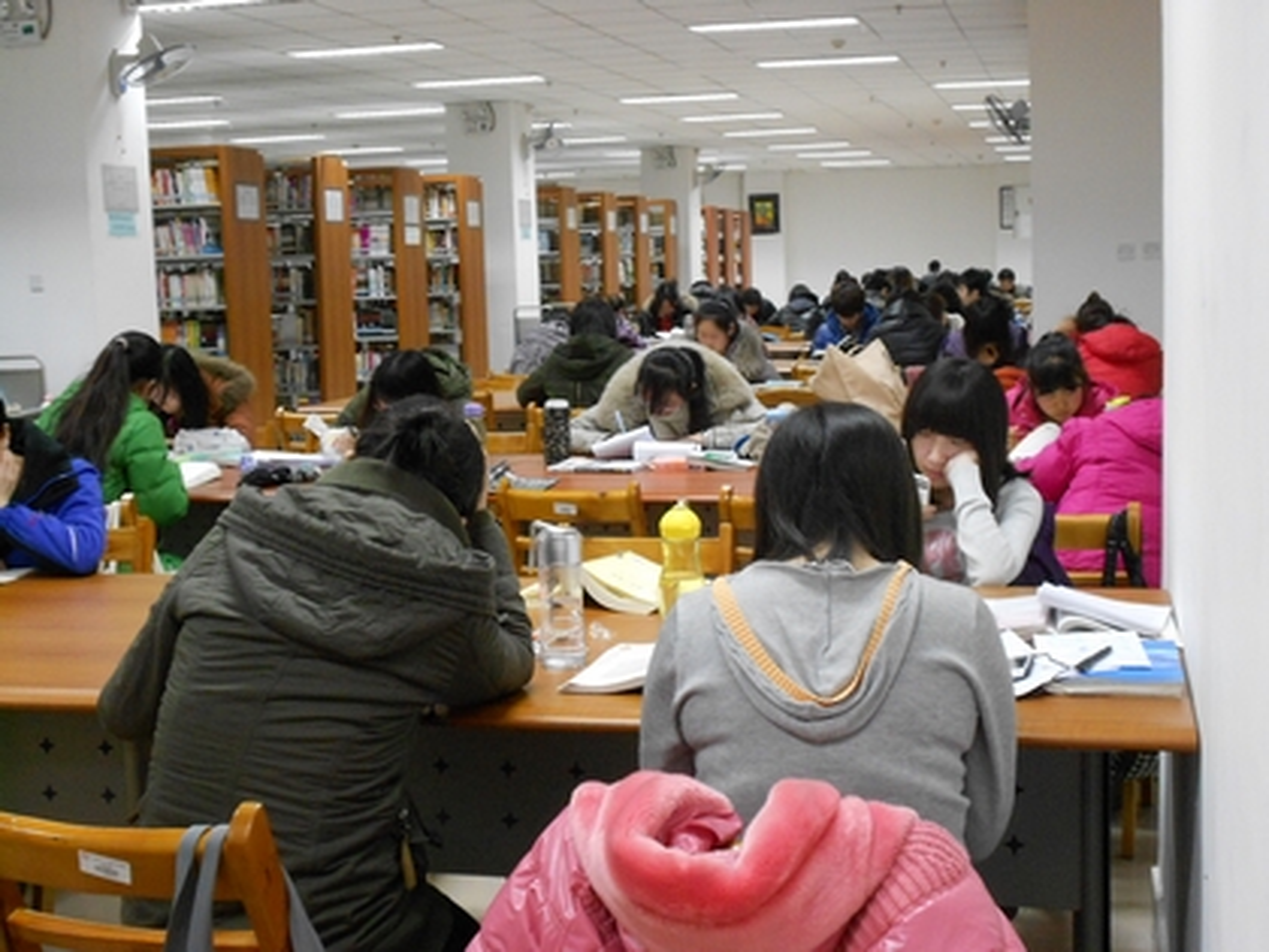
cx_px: 634
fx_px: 1796
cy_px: 476
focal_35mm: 49
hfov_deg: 38.9
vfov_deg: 29.7
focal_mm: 8.8
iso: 400
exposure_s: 1/8
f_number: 4.5
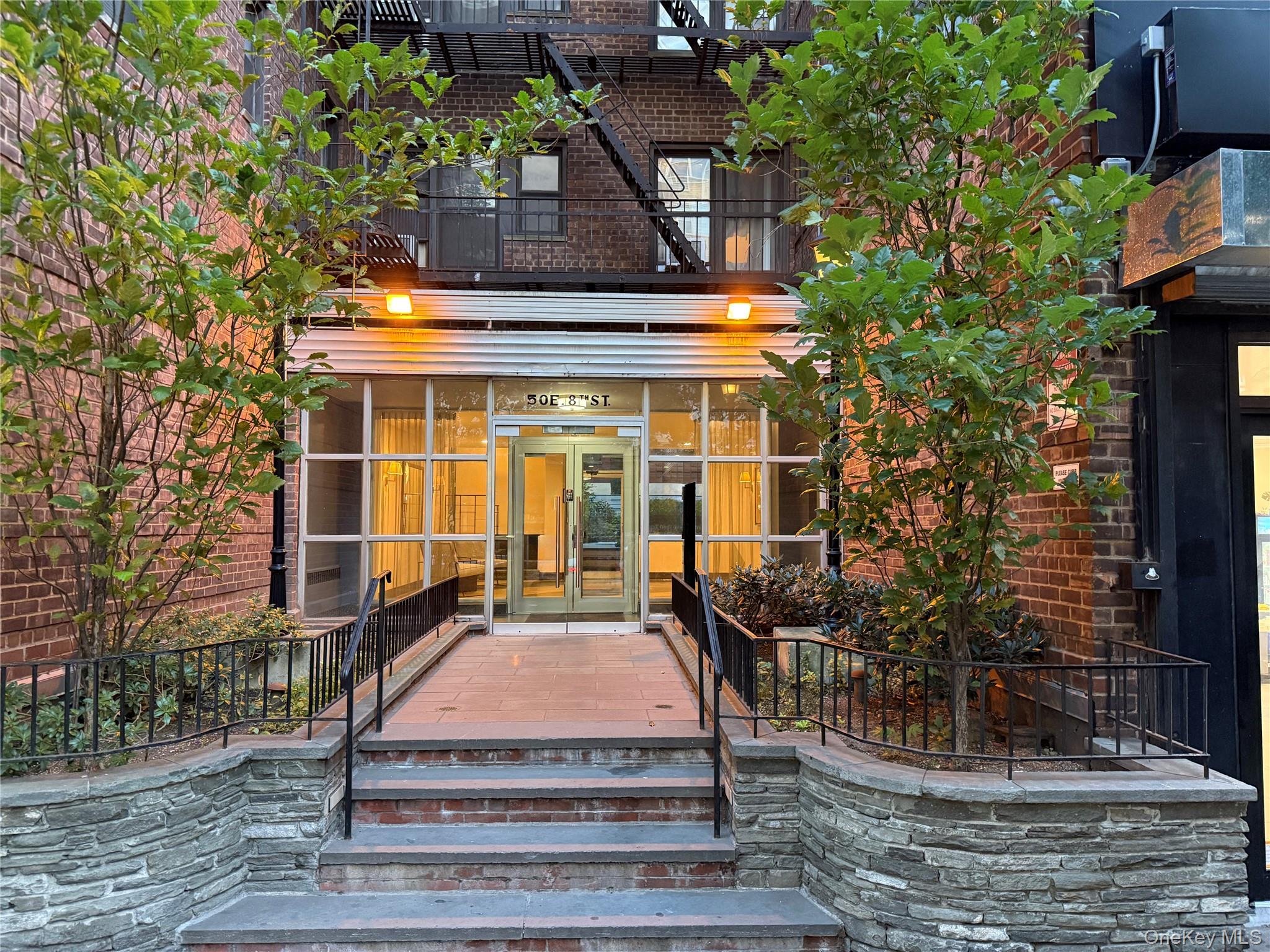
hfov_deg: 71.6
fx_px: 881
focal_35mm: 24
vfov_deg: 56.8
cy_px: 476
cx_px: 635
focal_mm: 6.76
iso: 640
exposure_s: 1/60
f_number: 1.78
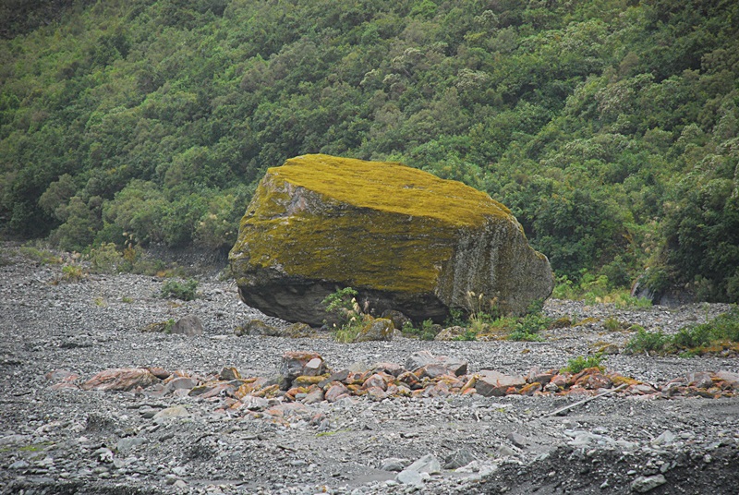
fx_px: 4163
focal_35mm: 202
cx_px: 370
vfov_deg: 6.8
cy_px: 248
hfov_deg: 10.1
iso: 400
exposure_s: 1/500
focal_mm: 135
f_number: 5.6
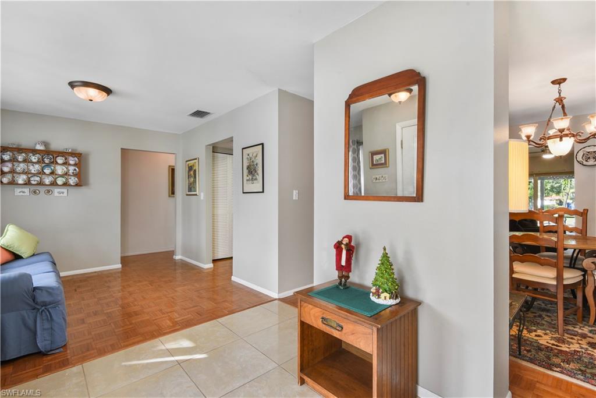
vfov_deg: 73.8
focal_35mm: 16
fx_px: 265
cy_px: 199
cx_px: 298
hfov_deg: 96.7
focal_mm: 16
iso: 400
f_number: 11
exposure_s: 1/60
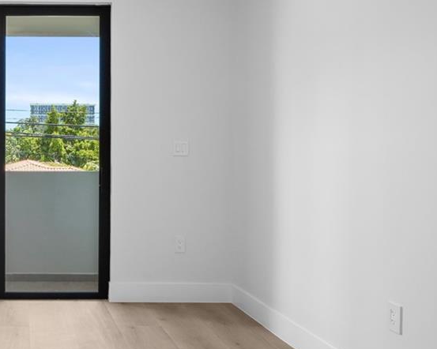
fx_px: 491
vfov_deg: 39.1
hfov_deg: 43.1
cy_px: 155
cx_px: 29
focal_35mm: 38
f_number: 14
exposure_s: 1/20
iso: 400
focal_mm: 14
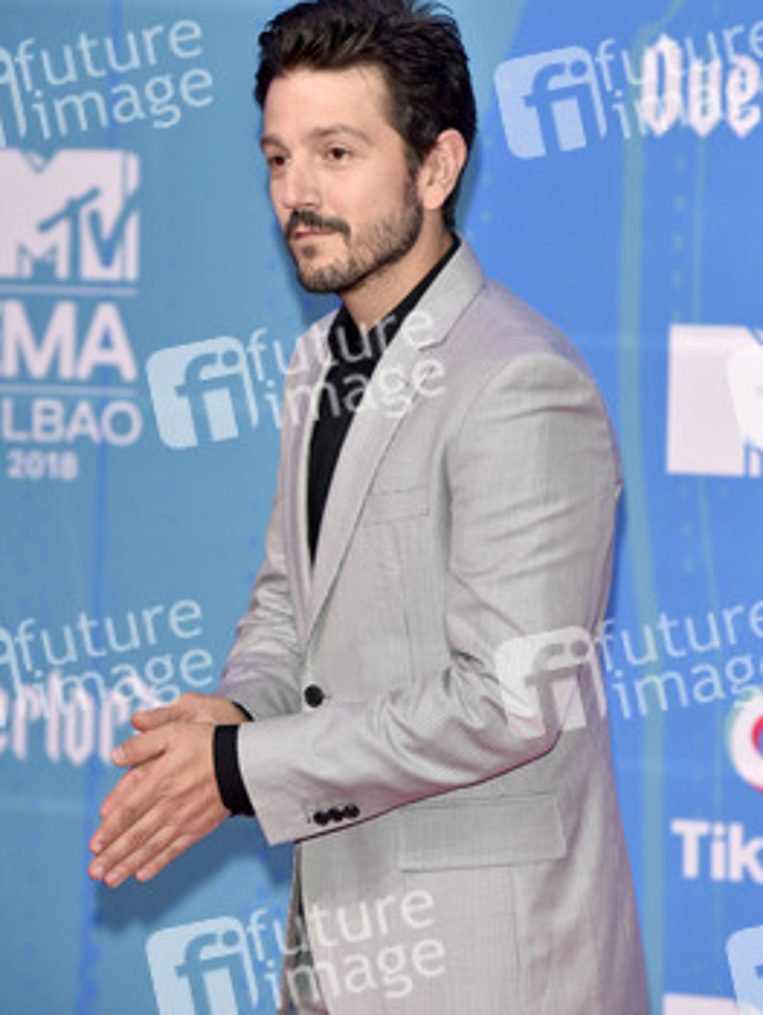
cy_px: 525
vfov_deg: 10.9
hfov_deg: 8.2
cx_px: 380
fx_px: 5313
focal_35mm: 181
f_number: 4.5
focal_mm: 165
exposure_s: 1/250
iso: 2000
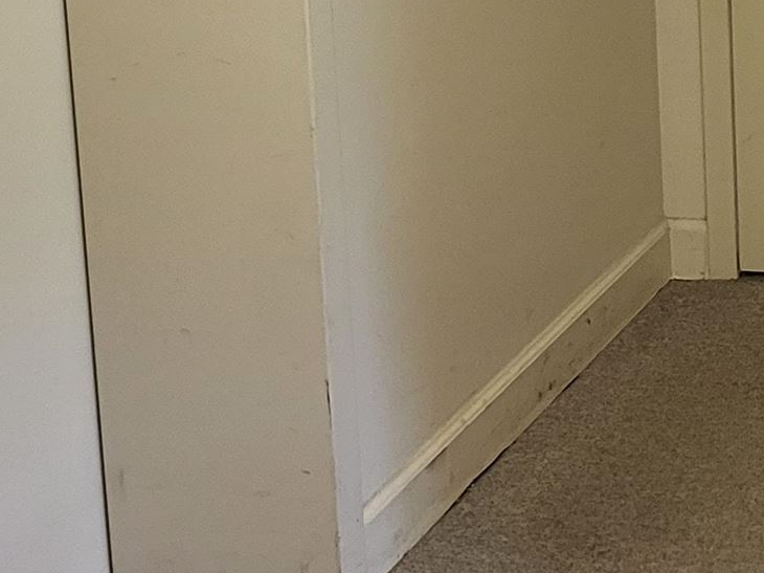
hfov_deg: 17.6
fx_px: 2228
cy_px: -195
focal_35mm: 101
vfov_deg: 14.0
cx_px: 1114
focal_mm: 5
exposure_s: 1/40
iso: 320
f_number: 1.8
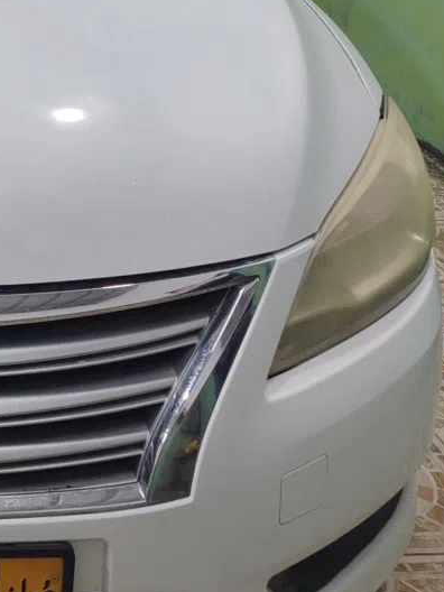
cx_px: -114
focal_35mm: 62
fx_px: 1060
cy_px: -53
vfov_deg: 28.4
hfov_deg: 21.6
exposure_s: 1/33.3
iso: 413
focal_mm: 5.25
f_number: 1.75
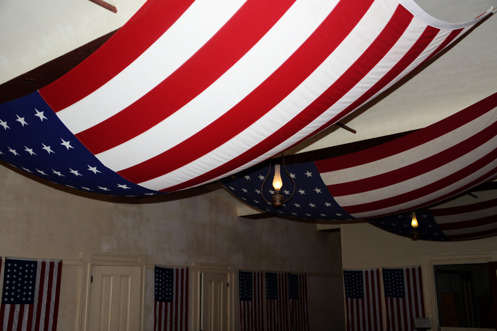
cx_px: 256
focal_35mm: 37
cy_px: 165
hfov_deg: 51.9
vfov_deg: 36.0
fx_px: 511
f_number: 3.8
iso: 200
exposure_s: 1/250
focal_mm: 35
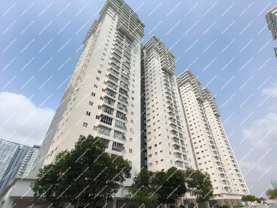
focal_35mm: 15
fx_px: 120
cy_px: 104
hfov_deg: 98.2
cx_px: 138
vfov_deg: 81.7
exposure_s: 1/1658
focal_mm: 1.67
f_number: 2.2
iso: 50
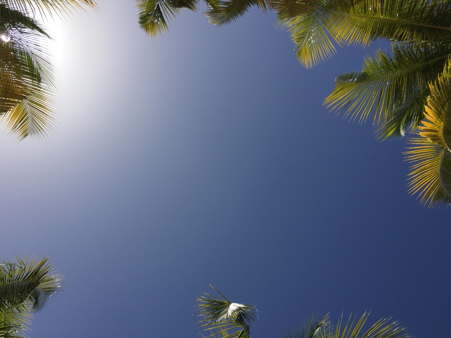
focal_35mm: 33
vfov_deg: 42.9
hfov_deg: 55.2
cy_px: 168
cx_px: 202
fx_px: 430
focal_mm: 4.15
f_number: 2.2
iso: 32
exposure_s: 1/4405
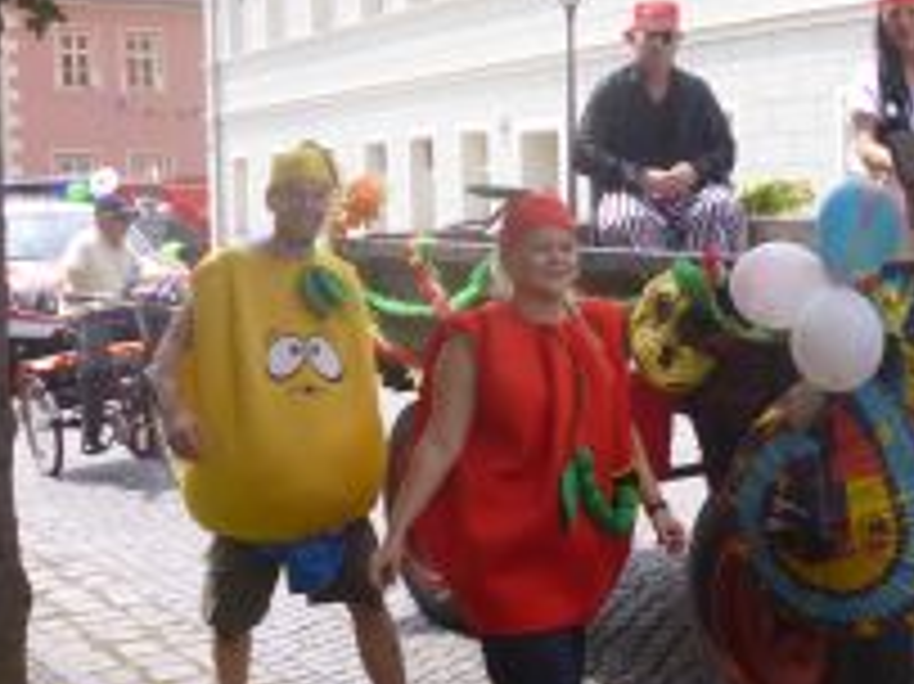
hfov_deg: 29.6
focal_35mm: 63
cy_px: 328
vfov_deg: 23.3
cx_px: 810
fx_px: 1662
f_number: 2.9
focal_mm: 5.7
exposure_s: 1/640
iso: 100
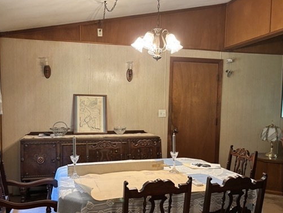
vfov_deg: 42.8
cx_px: 131
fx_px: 270
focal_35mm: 33
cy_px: 123
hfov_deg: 55.3
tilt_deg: -4.4
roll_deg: -0.6
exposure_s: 1/60
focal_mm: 5.96
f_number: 1.6
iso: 250
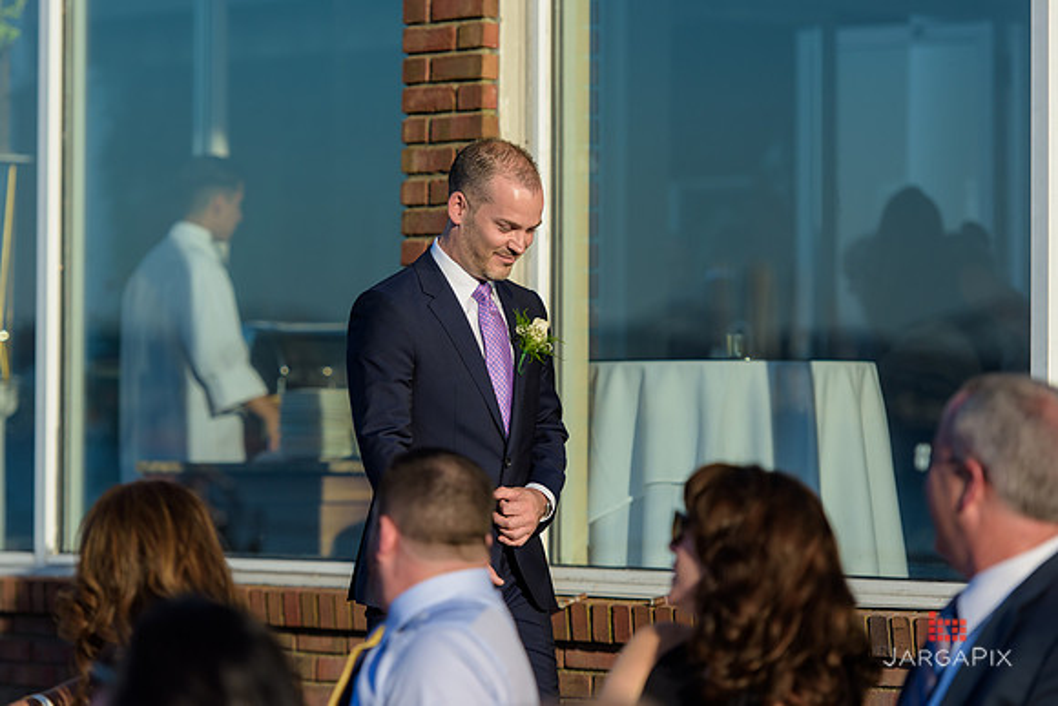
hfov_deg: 12.3
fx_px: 4893
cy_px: 353
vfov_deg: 8.3
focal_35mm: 166
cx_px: 451
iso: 200
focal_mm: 145
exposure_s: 1/3200
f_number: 3.2
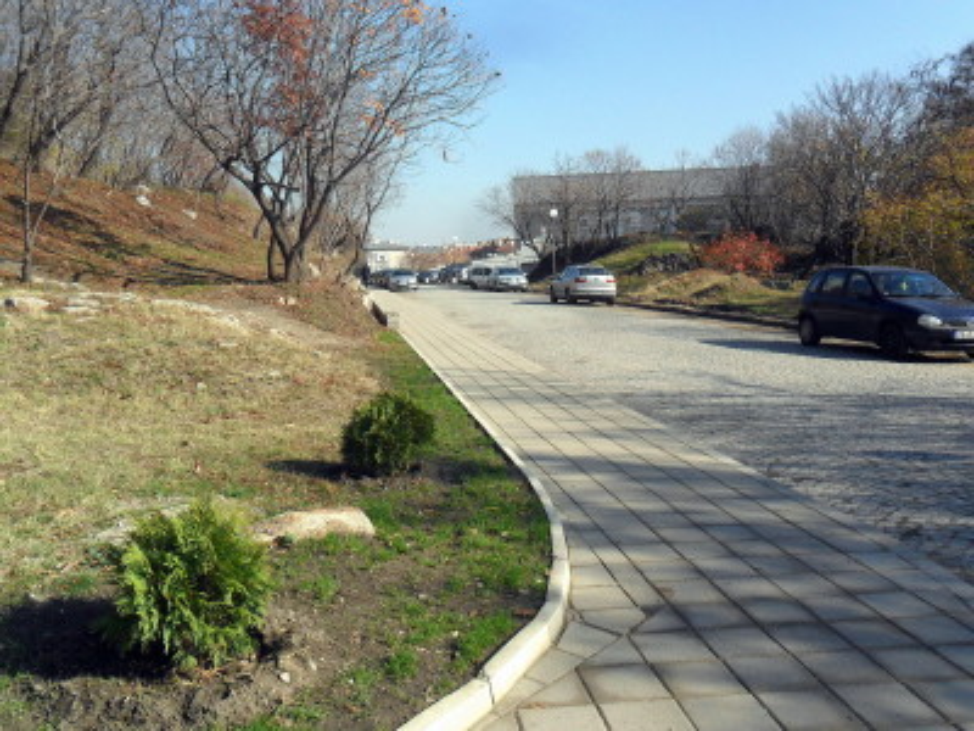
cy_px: 366
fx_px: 900
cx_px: 487
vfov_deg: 44.2
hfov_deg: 56.8
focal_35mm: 32
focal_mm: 5.7
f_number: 3.7
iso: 100
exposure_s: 1/1000
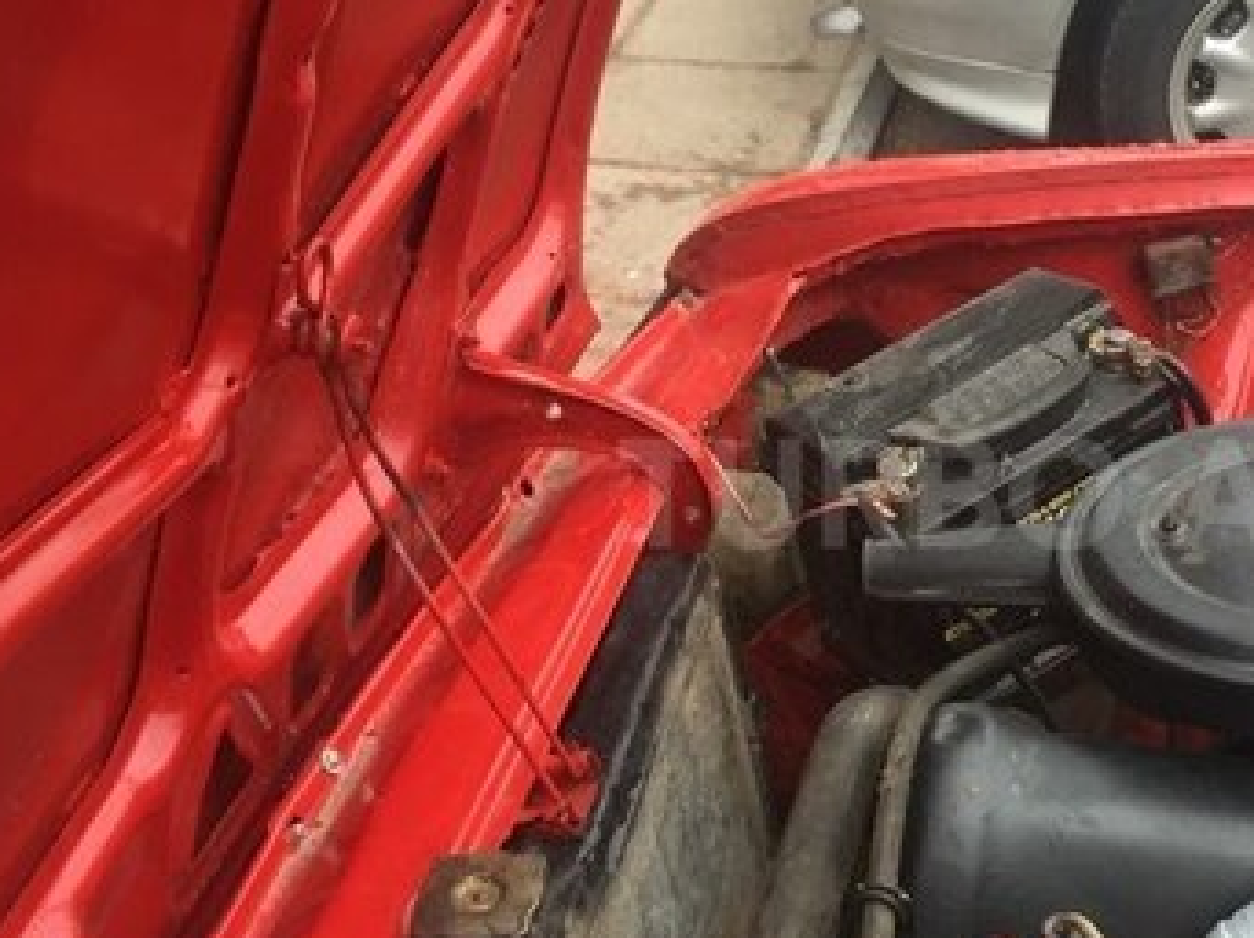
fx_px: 2027
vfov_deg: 26.1
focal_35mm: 56
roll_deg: +0.2
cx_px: 994
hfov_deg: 33.4
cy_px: 493
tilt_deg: -36.0
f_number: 2.2
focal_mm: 4.15
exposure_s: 1/33
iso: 50
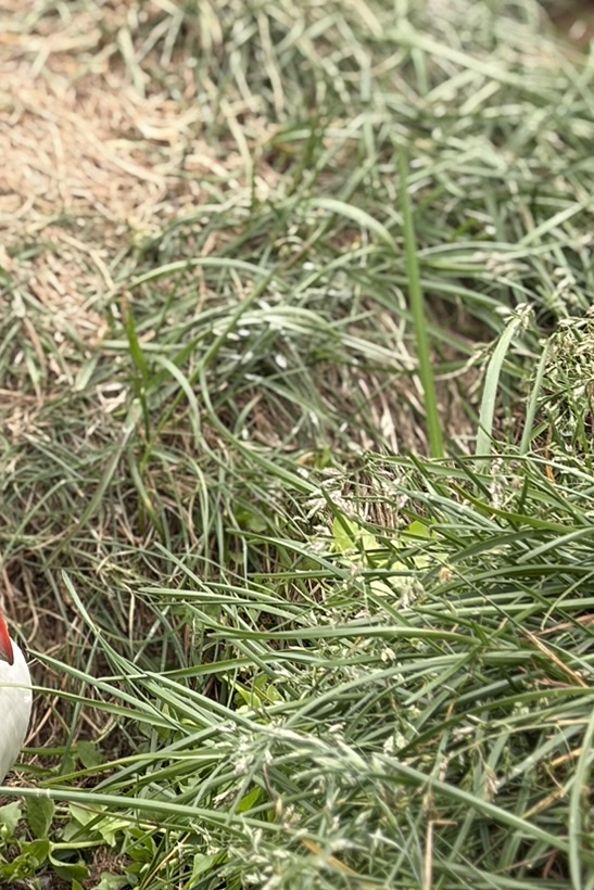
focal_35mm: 135
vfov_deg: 15.0
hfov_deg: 10.0
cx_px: -96
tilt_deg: -25.5
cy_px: 104
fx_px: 3340
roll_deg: +4.8
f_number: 1.6
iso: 40
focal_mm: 5.96
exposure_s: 1/379
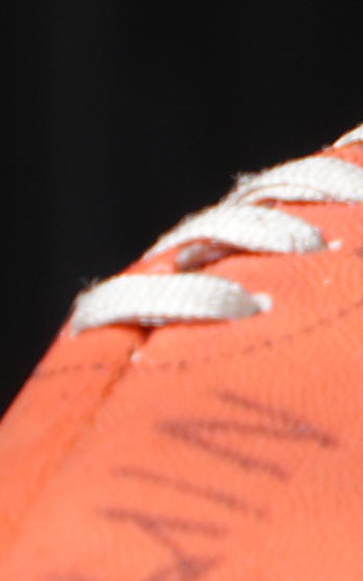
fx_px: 14547
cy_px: -23
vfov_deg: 2.3
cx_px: 2263
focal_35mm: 920
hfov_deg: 1.4
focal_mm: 99
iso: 160
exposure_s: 1/160
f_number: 4.5
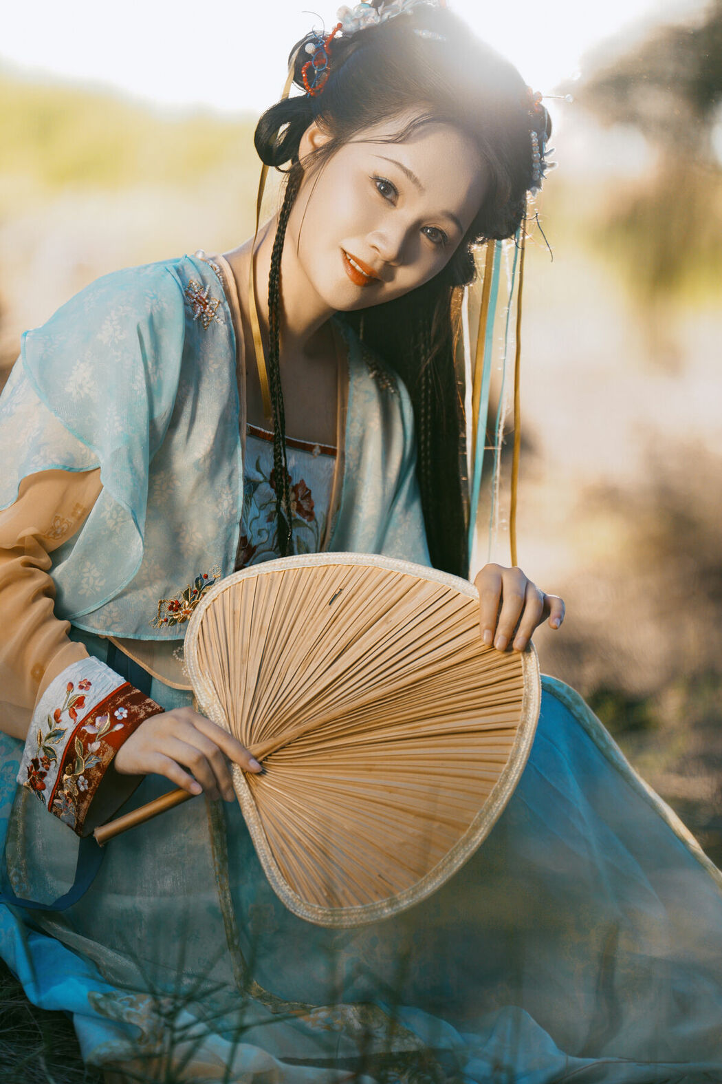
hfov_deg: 6.9
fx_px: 6016
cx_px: 361
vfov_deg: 10.3
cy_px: 542
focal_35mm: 200
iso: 400
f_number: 2.8
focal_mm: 200
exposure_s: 1/800
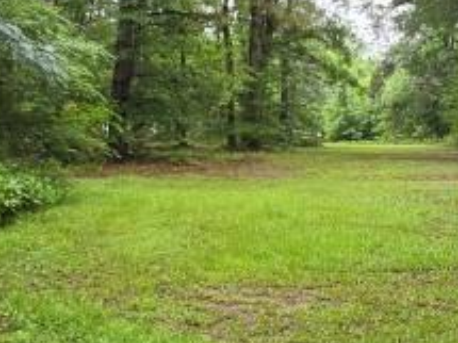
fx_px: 820
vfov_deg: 23.6
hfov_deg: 31.0
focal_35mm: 62
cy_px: 179
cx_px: 307
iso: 16
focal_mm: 2.2
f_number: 1.9
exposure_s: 1/120
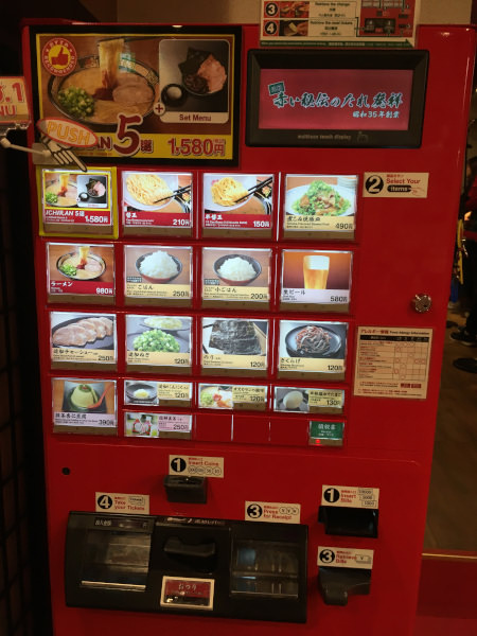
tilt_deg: -13.6
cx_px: 238
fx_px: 533
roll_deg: -0.8
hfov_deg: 48.2
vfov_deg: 61.7
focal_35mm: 29
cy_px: 318
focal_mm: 4.15
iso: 25
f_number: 2.2
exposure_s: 1/30
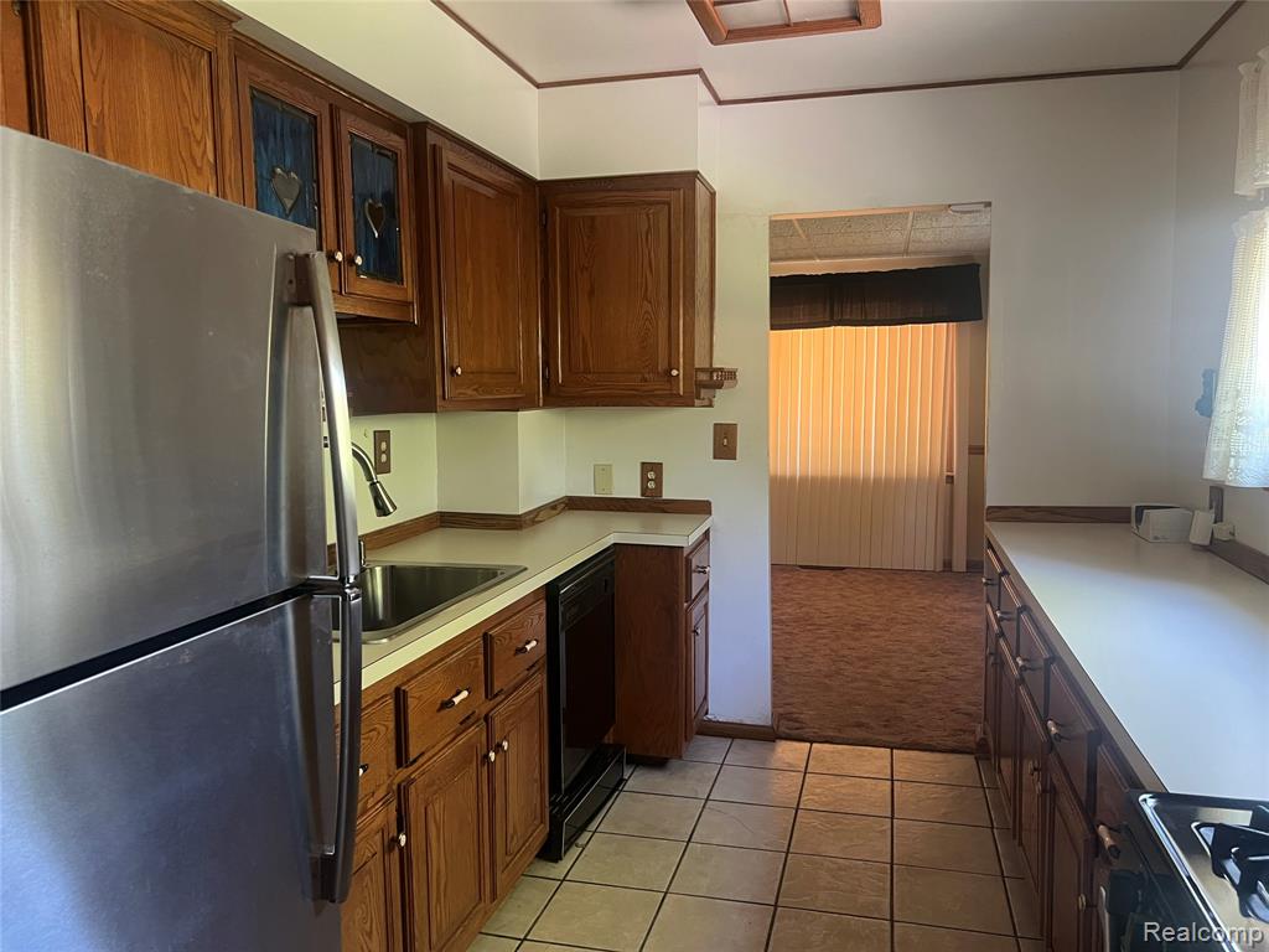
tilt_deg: -7.6
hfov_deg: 67.3
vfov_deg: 53.1
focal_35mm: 26
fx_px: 953
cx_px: 634
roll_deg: -0.4
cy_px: 476
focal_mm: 5.7
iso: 400
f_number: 1.5
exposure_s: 1/60
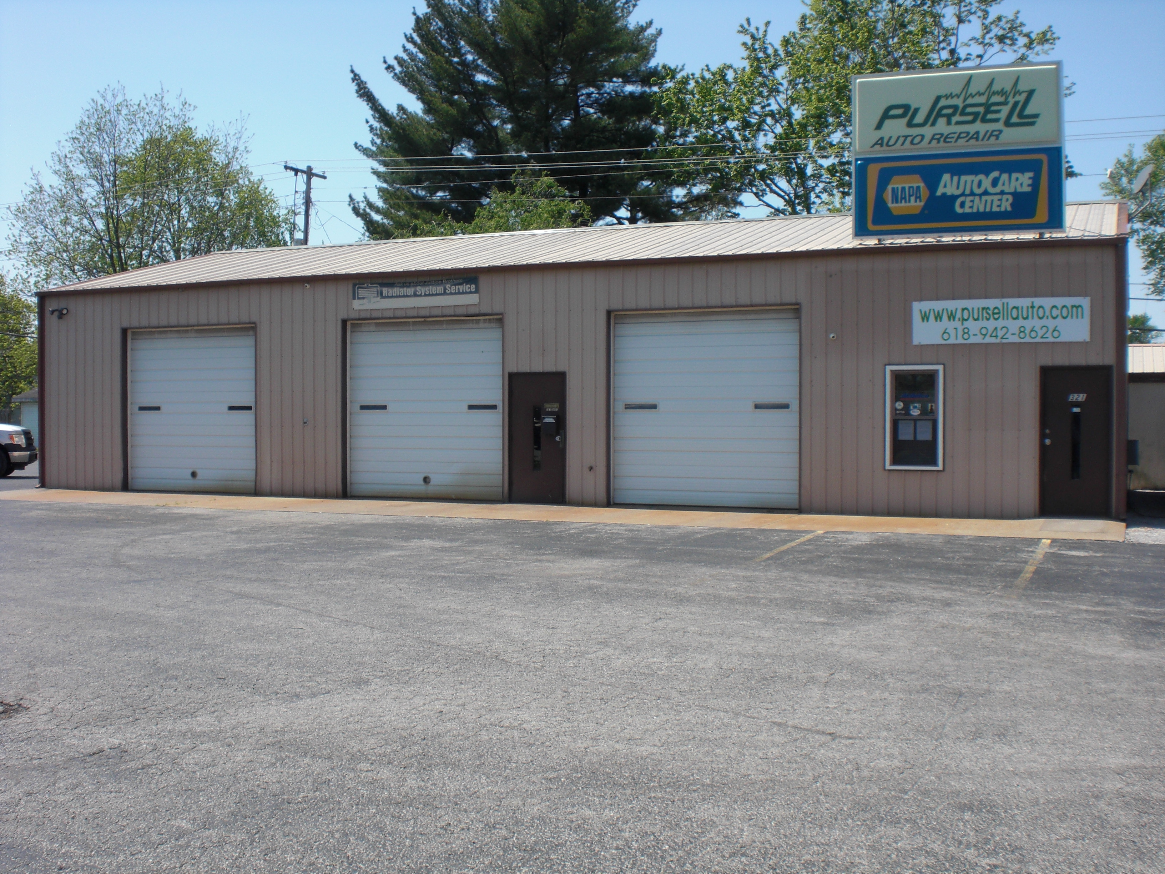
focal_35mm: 38
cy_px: 437
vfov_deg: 37.7
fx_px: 1279
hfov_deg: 49.0
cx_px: 582
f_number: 5.6
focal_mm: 6.3
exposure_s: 1/320
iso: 64
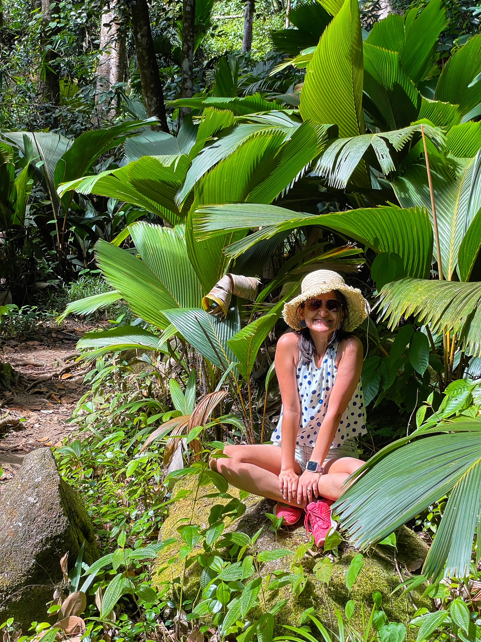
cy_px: 321
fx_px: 963
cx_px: 240
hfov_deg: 28.0
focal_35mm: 52
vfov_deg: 36.8
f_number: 2
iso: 25
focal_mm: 6
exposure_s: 1/160
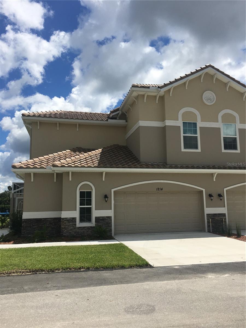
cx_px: 123
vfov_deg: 61.7
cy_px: 164
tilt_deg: +8.4
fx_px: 275
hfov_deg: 48.2
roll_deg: +0.2
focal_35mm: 29
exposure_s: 1/3205
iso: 25
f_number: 2.2
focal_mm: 4.15
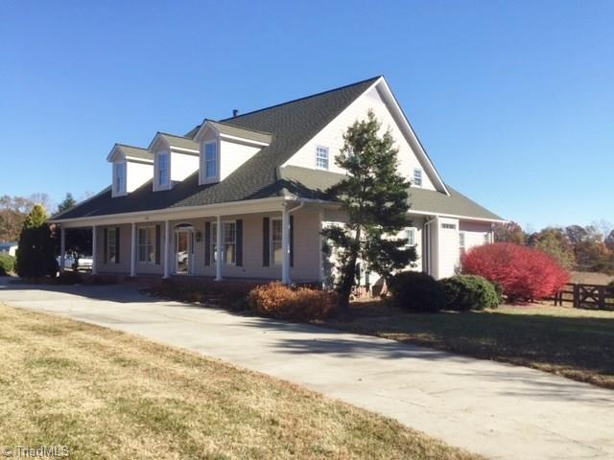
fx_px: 514
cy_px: 230
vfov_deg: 48.2
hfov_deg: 61.7
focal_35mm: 29
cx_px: 307
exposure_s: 1/1582
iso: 32
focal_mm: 4.15
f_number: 2.2
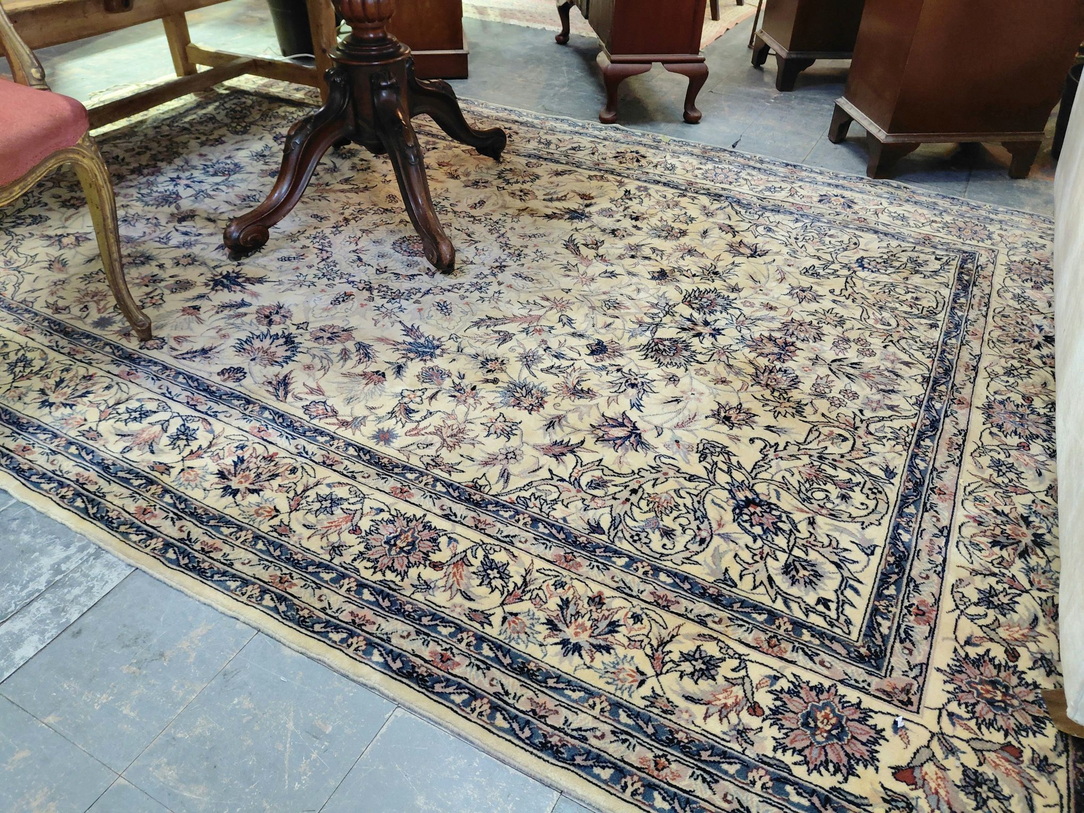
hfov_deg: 69.4
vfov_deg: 54.9
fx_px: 783
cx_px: 542
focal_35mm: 25
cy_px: 406
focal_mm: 4.69
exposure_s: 1/50.3
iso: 400
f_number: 1.8
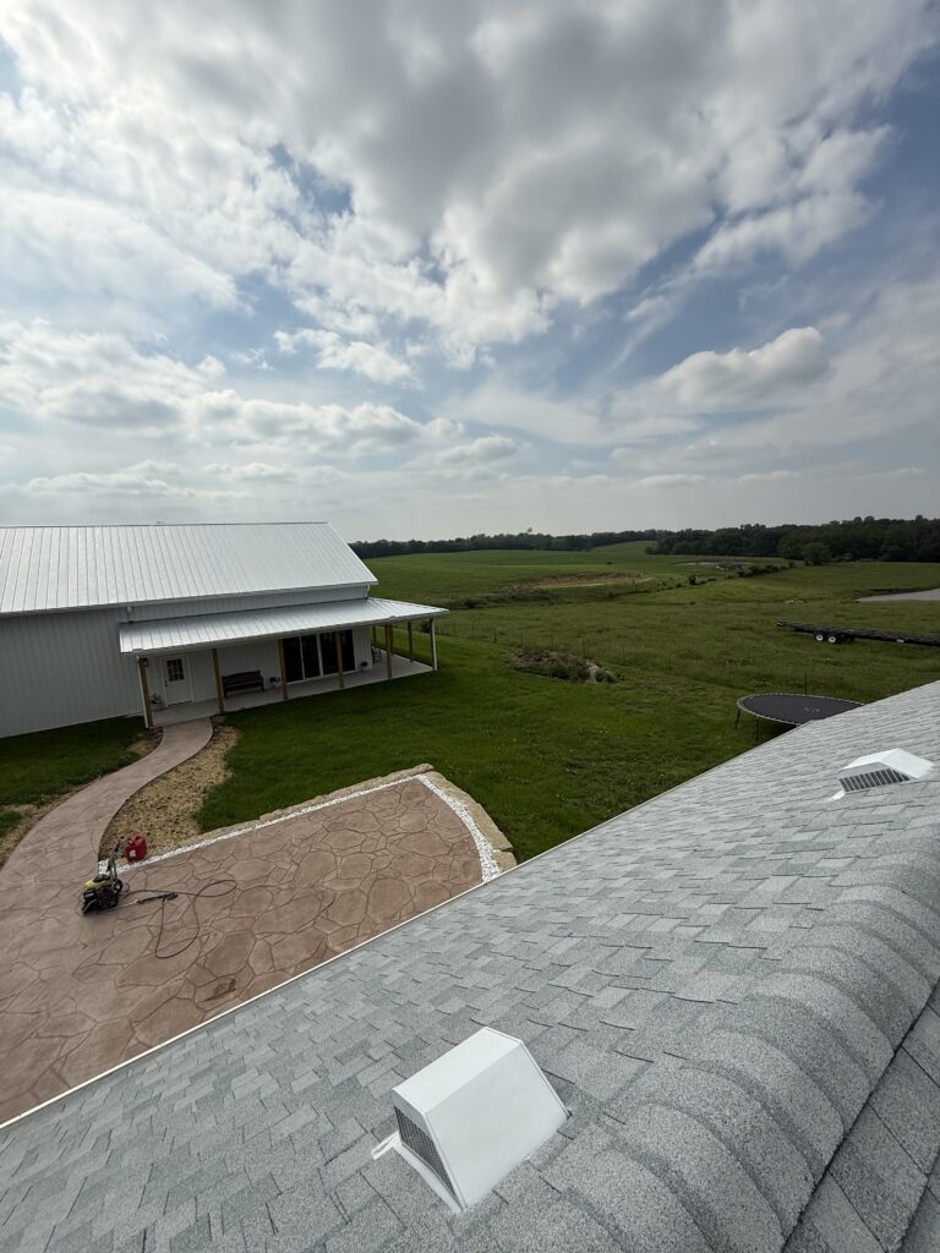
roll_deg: +2.2
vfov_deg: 102.1
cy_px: 626
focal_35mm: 14
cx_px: 470
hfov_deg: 85.7
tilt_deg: -8.4
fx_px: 507
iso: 50
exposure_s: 1/5155
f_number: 2.2
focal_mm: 2.22
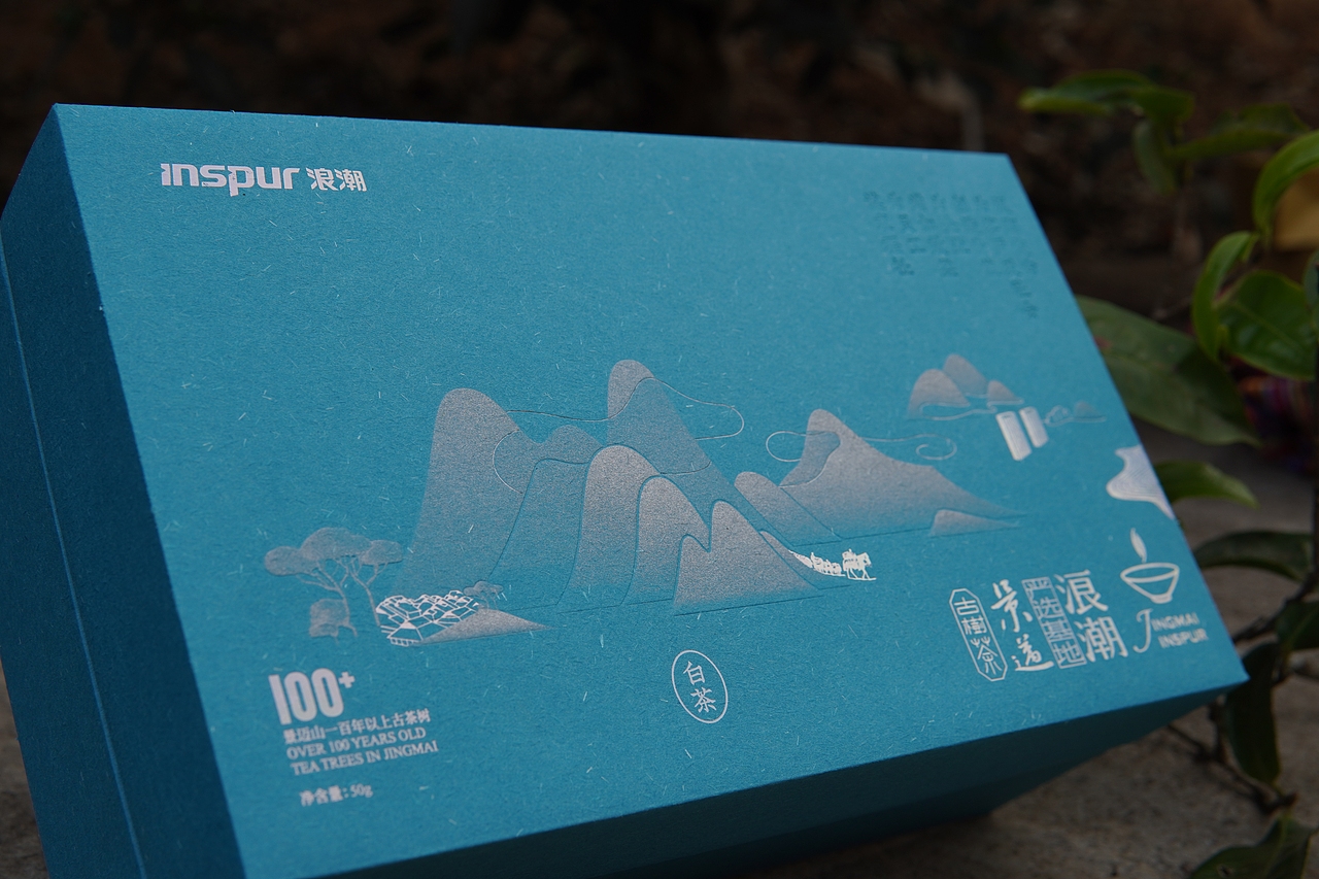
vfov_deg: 29.9
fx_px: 1648
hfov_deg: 43.6
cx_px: 660
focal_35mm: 45
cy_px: 440
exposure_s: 1/160
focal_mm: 30
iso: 100
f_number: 6.3
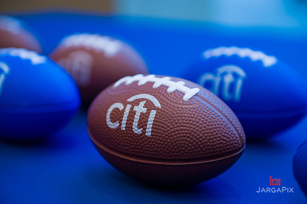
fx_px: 597
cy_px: 102
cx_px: 154
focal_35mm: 70
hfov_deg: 28.9
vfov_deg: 19.4
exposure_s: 1/200
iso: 400
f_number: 4
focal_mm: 70
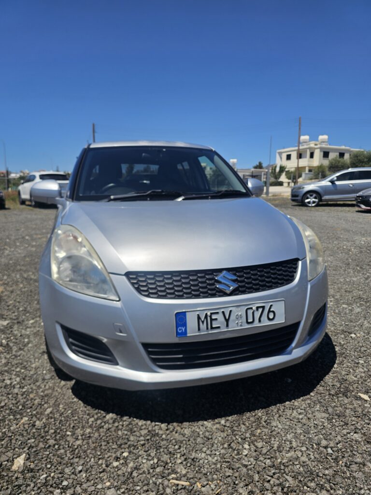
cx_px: 186
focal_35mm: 23
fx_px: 329
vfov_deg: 73.9
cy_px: 248
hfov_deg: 58.9
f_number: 1.7
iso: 10
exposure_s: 1/1663
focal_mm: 6.3
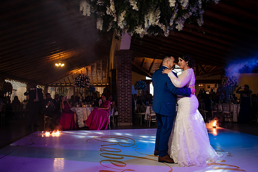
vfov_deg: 46.7
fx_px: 199
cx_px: 129
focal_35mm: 28
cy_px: 78
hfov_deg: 65.9
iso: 2000
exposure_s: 1/125
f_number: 7.1
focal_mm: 24
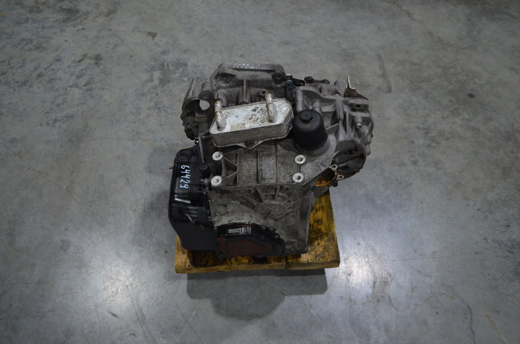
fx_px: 476
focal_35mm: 33
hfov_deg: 57.3
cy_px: 172
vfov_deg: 39.8
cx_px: 260
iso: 500
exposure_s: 1/60
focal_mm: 22
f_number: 4
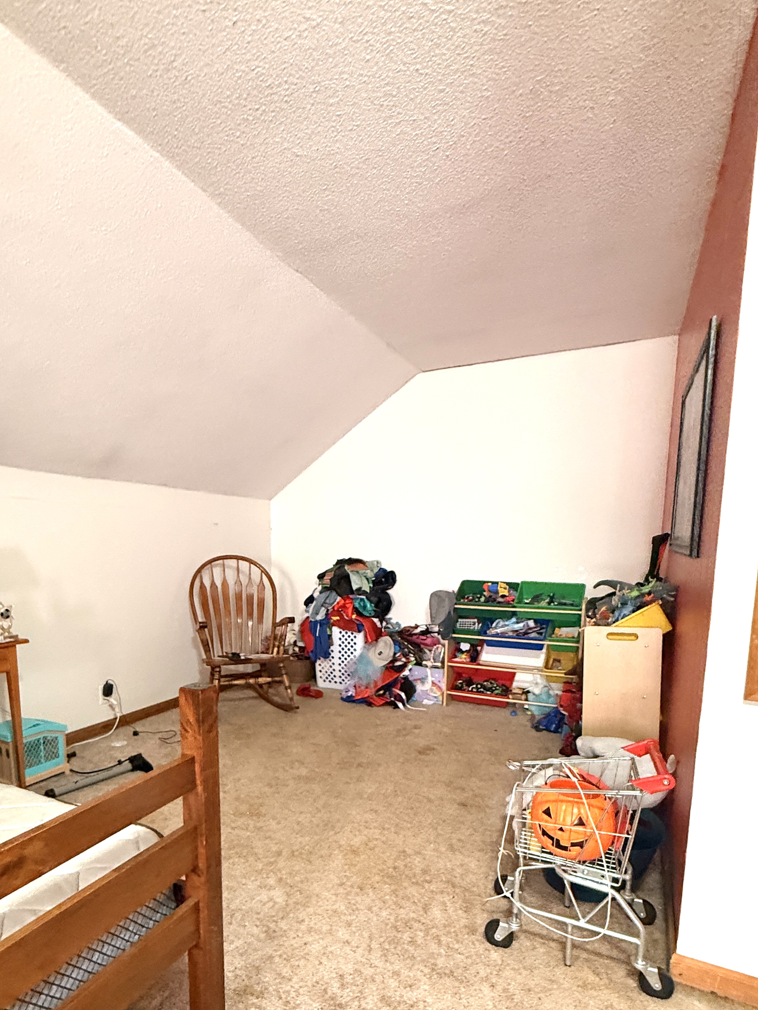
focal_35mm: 20
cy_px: 627
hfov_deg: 65.5
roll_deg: -2.8
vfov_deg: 80.3
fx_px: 584
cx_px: 310
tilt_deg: -5.2
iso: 500
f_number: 2.2
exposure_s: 1/60
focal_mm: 2.22
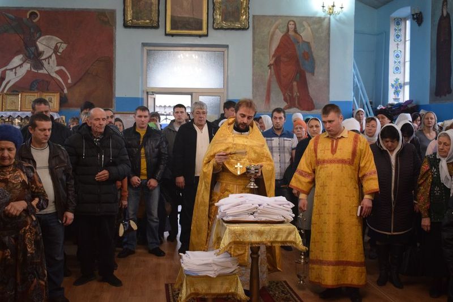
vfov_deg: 30.8
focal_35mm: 44
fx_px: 547
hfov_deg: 45.0
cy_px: 151
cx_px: 226
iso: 2000
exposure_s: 1/60
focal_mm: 29
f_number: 4.2
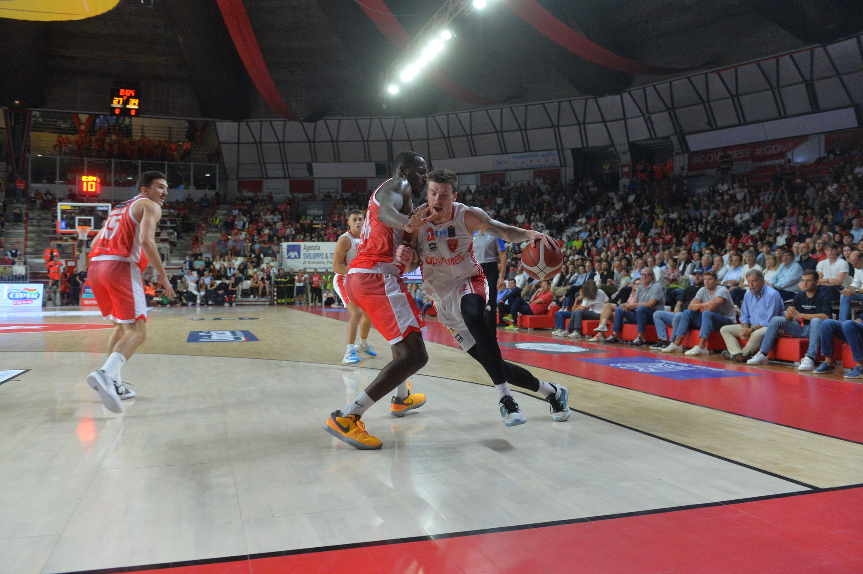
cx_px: 432
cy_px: 287
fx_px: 814
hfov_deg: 55.8
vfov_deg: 38.8
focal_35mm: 34
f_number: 4
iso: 6400
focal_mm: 34
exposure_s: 1/800
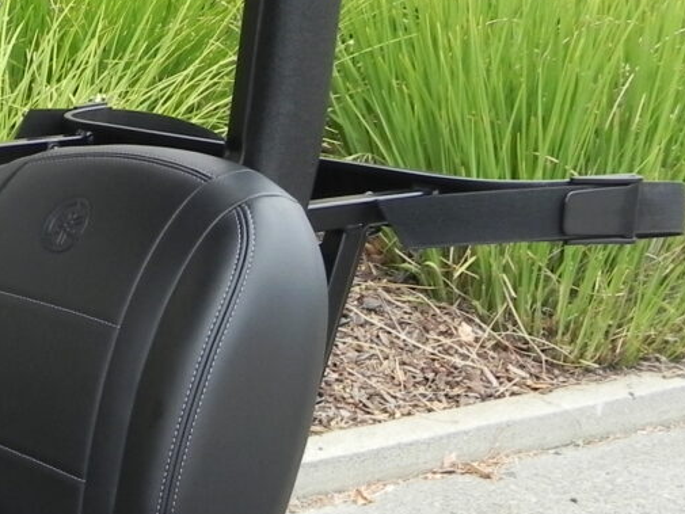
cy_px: 570
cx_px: -288
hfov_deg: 18.2
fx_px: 1940
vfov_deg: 14.7
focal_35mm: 98
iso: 160
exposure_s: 1/151
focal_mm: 5.9
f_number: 5
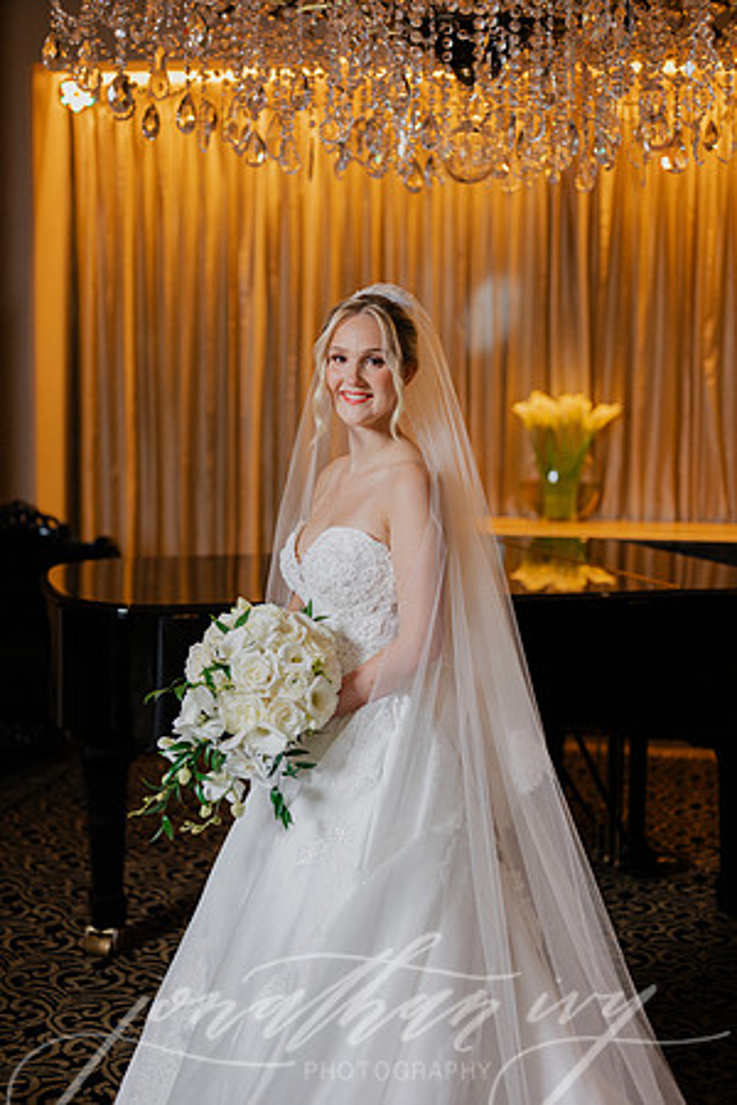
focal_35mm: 50
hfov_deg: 27.0
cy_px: 552
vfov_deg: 39.6
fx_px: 1535
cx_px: 368
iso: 400
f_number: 2.2
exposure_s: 1/200
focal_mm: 50
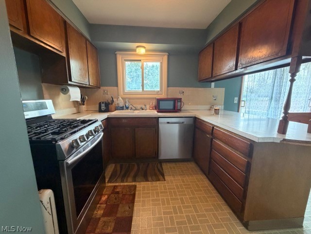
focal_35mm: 14
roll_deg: +0.3
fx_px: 126
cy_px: 117
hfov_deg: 102.1
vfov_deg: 85.7
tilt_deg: -10.4
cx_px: 156
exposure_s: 1/60
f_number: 2.2
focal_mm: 2.22
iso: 400
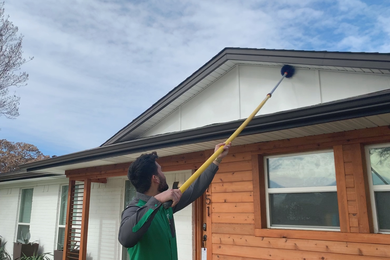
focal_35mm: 27
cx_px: 195
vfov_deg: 47.9
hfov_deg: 67.4
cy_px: 130
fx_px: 292
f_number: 9
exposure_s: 1/320
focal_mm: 18
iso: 200
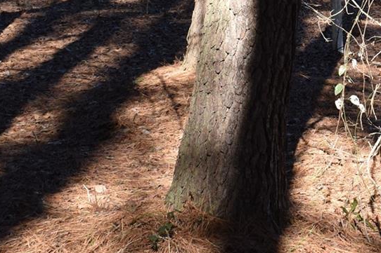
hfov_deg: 14.9
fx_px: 1439
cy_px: -39
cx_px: 357
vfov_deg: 9.9
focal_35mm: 136
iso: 280
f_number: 8
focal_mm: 24
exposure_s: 1/250
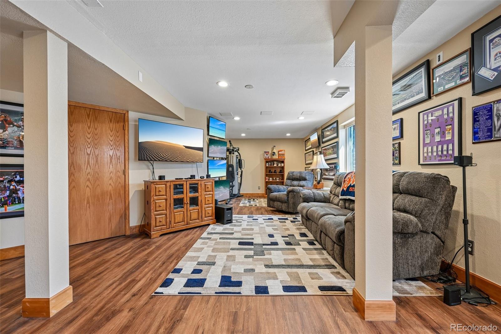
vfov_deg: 81.2
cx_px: 250
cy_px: 167
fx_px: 195
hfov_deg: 104.3
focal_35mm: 14
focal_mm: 14
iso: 400
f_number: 10
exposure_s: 1/8
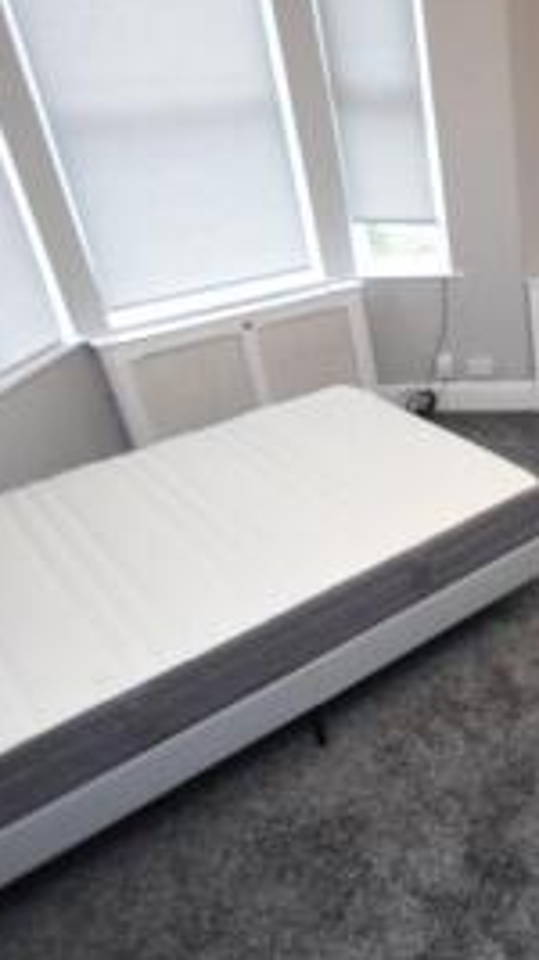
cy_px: 498
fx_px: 712
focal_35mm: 28
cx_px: 600
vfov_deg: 67.9
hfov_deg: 35.2
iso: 1600
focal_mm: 10
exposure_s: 1/60
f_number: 3.5
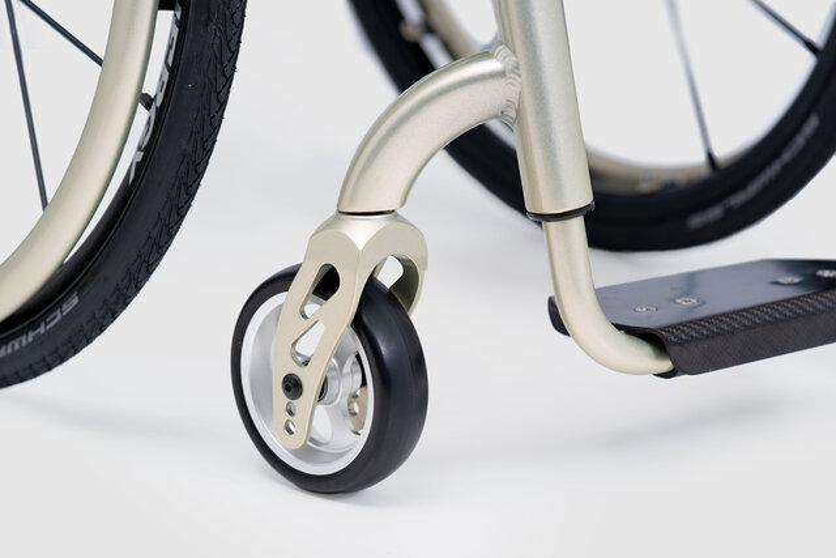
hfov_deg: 15.3
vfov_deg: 10.2
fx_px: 3112
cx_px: 418
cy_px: 279
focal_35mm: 134
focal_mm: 134
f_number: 5.6
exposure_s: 1/100
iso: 100
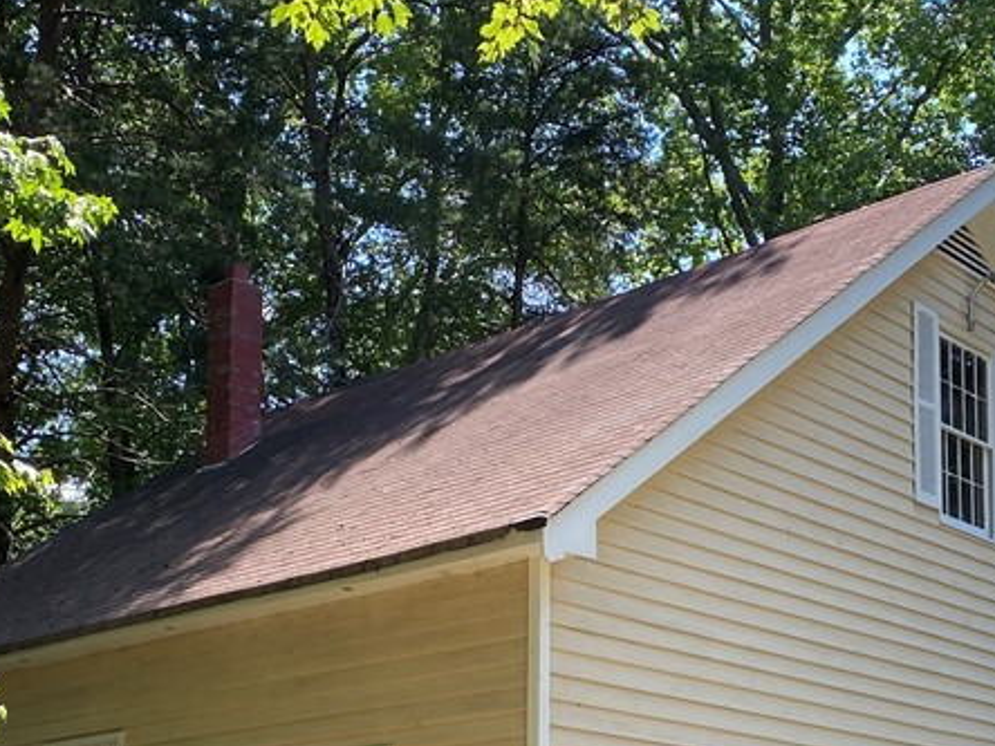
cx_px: 580
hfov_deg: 32.1
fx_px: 1725
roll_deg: +0.7
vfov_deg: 23.5
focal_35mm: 60
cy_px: 726
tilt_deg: +9.3
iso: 32
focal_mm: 4.25
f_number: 1.8
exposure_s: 1/489
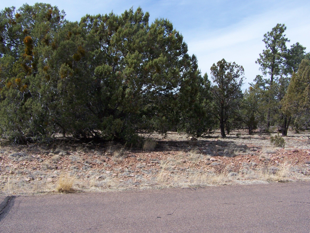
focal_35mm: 38
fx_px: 340
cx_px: 155
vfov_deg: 37.7
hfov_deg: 49.0
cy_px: 116
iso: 80
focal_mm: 6.3
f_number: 4
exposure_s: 1/750
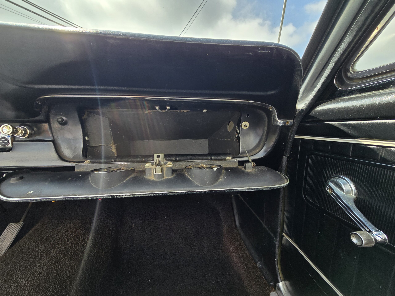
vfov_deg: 89.9
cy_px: 148
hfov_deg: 106.2
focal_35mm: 13
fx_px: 148
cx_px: 198
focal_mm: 2.2
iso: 50
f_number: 2.2
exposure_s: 1/391
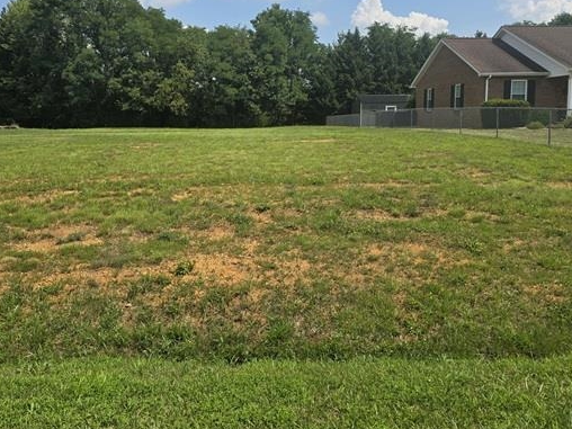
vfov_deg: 47.8
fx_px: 479
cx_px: 249
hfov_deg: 61.4
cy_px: 164
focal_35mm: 29
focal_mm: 6.3
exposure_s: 1/994
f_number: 1.7
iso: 12
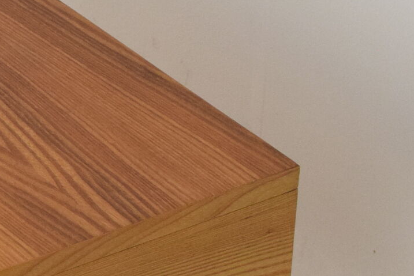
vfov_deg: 6.3
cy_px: 252
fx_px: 2521
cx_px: -180
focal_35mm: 219
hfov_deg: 9.2
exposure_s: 1/250
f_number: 8
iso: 1600
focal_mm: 35
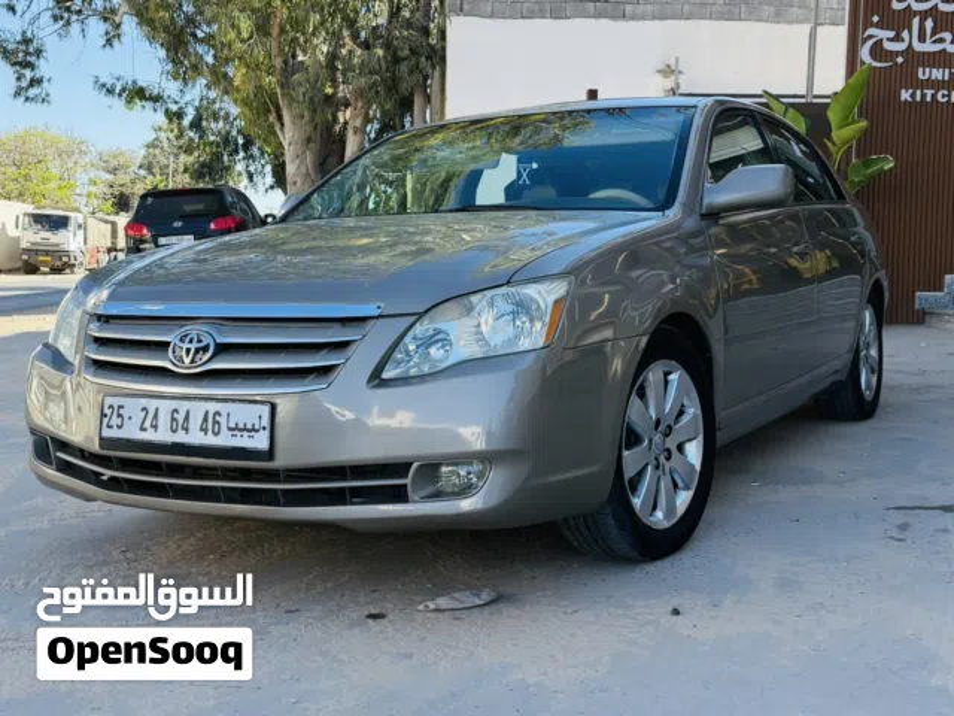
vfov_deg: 56.8
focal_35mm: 24
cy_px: 358
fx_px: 661
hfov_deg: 71.6
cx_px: 477
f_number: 1.78
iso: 100
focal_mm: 6.76
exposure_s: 1/1361
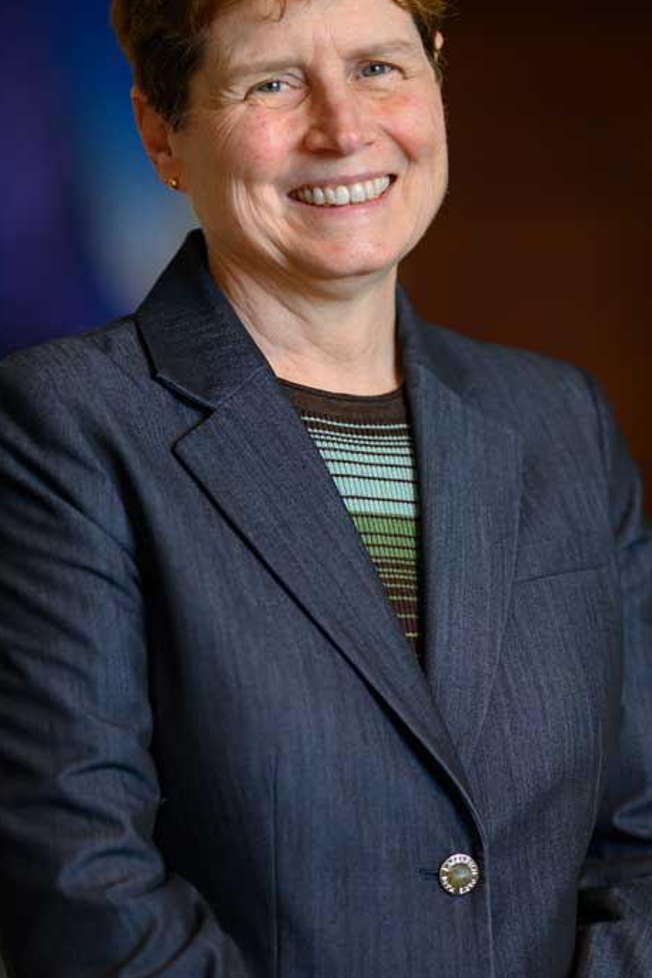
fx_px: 4371
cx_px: 332
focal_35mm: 161
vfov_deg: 12.7
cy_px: 591
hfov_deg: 8.5
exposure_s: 1/250
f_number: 1.4
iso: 640
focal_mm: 105
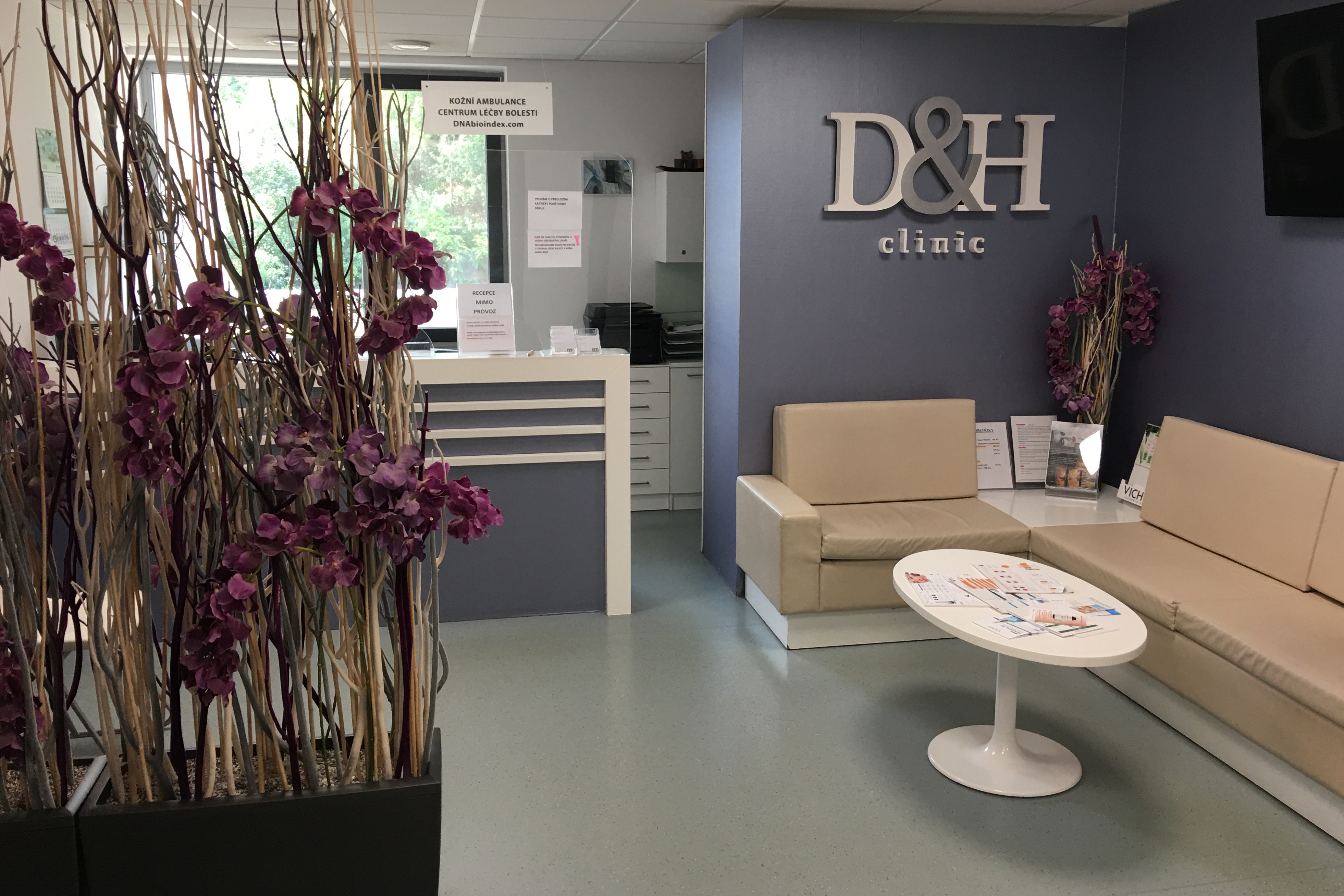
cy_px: 419
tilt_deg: -8.6
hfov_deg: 60.3
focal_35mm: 31
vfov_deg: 42.3
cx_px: 667
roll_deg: +0.1
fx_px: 1157
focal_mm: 4.15
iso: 50
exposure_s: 1/33
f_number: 2.2
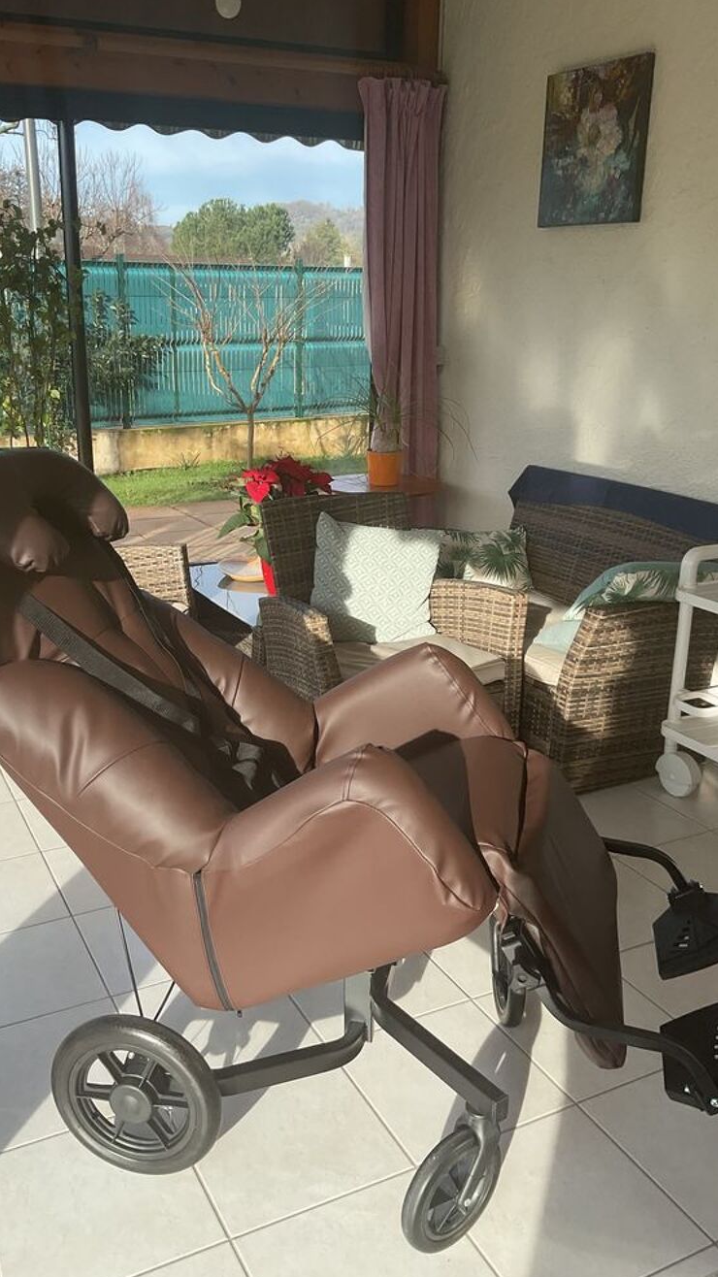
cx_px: 313
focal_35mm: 32
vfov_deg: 61.0
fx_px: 1083
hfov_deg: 36.6
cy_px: 641
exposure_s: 1/509
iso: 16
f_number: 1.8
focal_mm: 3
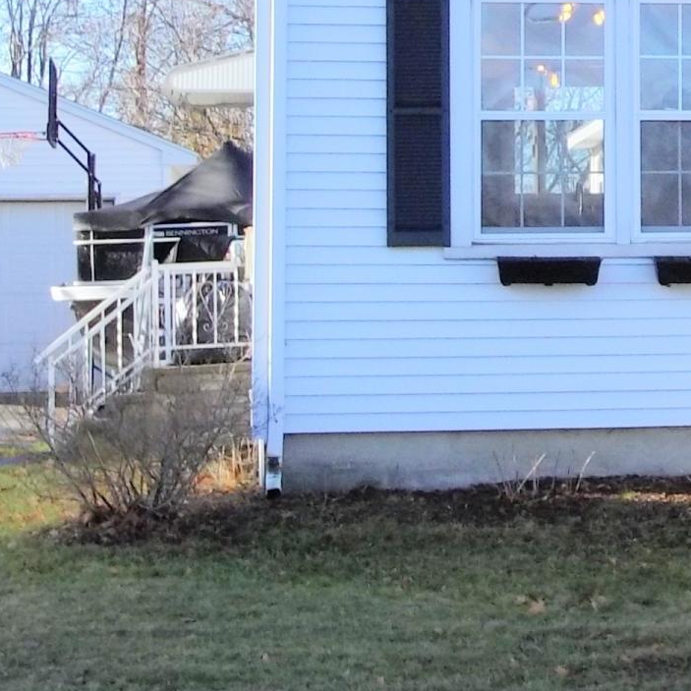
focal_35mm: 113
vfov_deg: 15.3
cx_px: 807
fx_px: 2552
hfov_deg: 14.9
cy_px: 83
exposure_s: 1/500
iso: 100
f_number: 3.7
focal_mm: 5.4
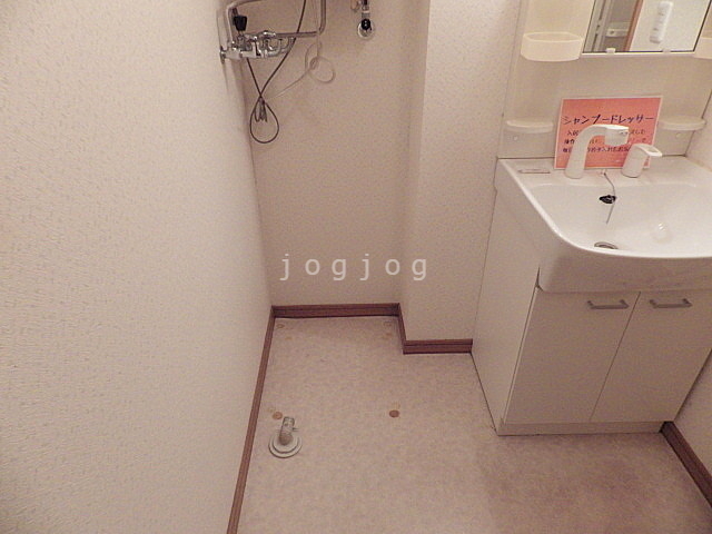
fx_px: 453
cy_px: 267
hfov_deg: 76.4
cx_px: 356
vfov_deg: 61.1
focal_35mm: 22
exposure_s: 1/45
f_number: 3.1
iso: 500
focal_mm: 4
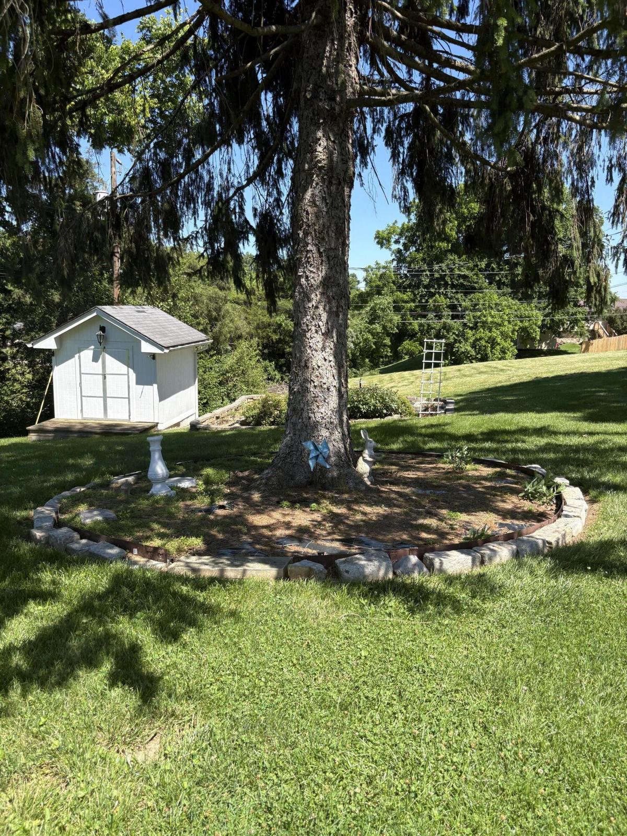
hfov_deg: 53.1
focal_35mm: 26
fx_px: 628
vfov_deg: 67.3
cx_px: 314
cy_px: 418
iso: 50
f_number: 1.6
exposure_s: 1/1337
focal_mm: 5.96
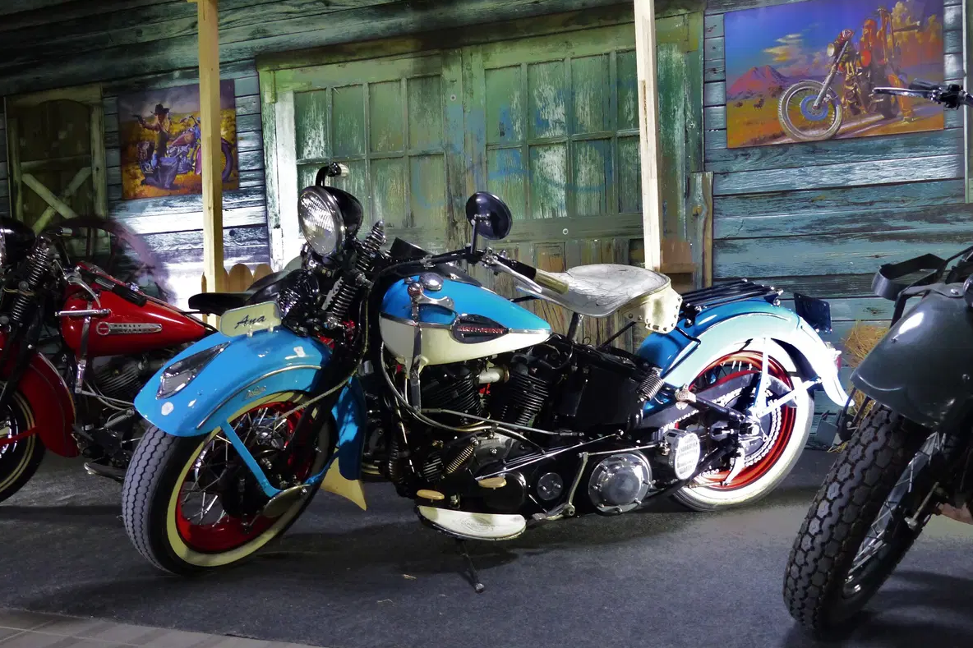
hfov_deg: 49.6
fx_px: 1054
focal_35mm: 39
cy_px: 362
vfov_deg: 34.2
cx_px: 483
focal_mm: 6.6
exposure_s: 1/15
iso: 400
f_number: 2.8
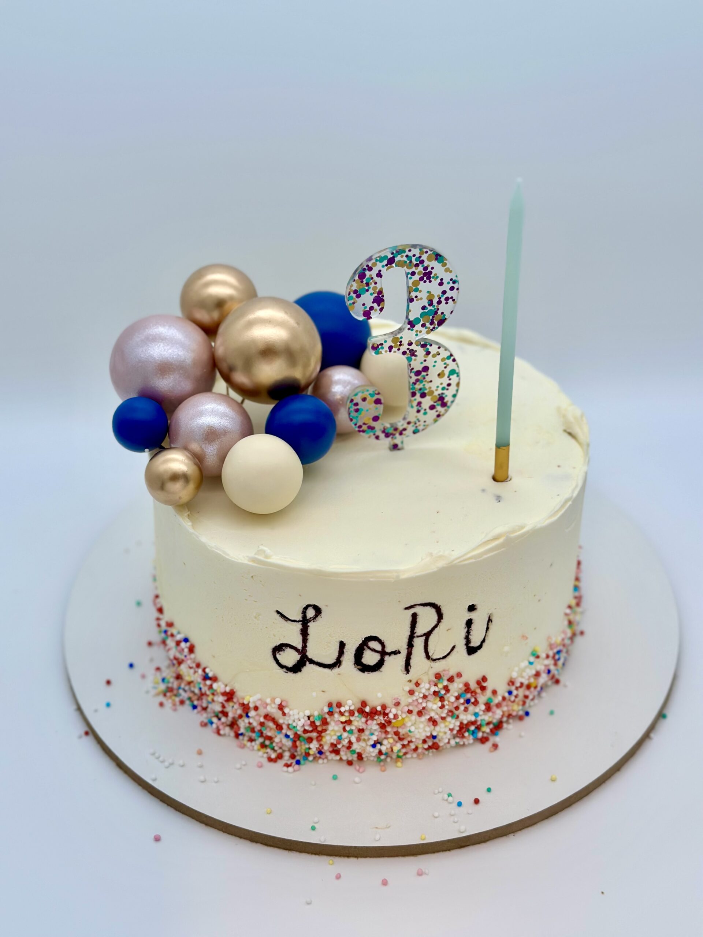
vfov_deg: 39.7
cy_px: 468
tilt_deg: -37.1
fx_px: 1300
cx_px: 352
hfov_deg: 30.3
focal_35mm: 48
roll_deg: +1.0
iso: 80
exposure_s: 1/232
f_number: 1.78
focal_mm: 6.86
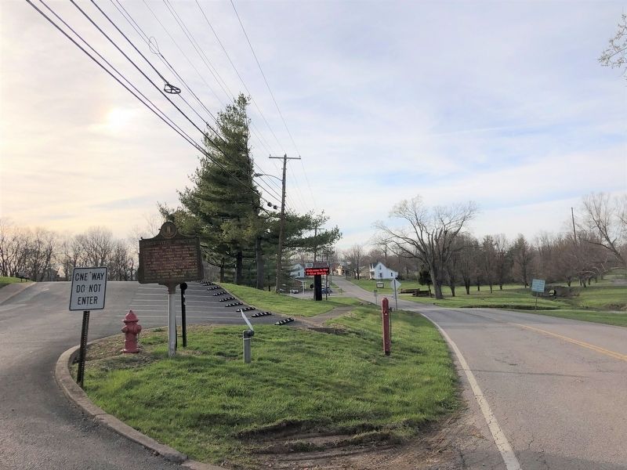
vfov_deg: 49.7
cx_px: 314
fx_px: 507
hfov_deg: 63.4
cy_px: 235
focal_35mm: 28
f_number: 1.8
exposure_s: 1/3472
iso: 20
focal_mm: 4
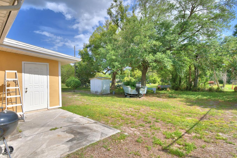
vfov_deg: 67.4
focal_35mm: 18
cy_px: 80
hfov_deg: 89.6
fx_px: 118
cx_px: 104
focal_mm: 10
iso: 100
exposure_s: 1/250
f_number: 10
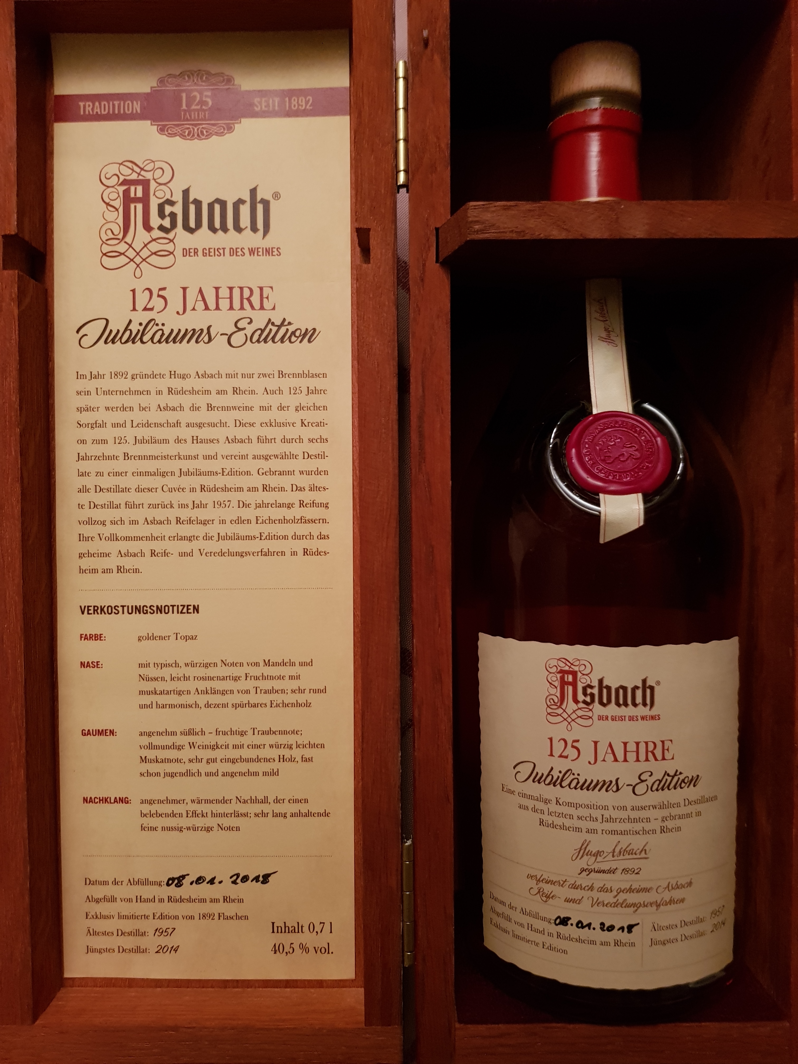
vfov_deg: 67.3
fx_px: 799
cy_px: 532
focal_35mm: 26
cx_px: 399
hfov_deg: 53.1
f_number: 1.7
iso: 250
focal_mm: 4.2
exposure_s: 1/10
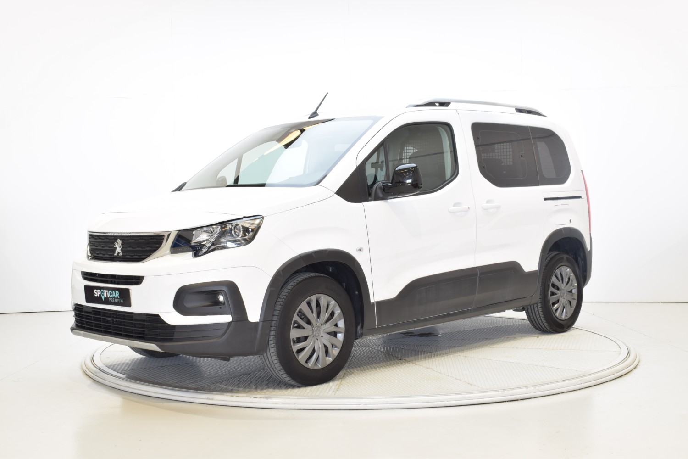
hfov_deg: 45.0
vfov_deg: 30.8
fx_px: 831
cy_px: 230
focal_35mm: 44
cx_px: 344
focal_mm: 29
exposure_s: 1/2
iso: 100
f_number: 14
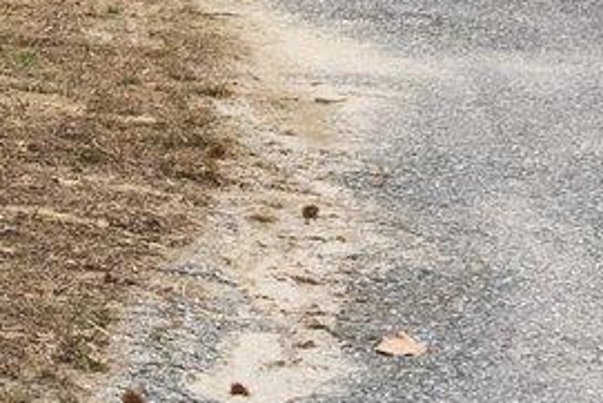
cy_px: -466
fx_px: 4173
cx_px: -1586
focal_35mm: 249
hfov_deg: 6.9
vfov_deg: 5.4
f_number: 8
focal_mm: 33
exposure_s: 1/200
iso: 125
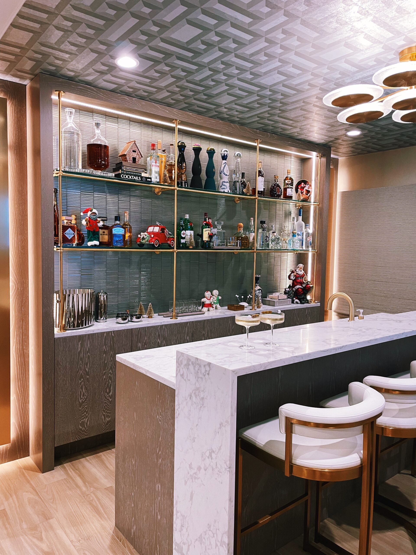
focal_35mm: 26
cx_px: 208
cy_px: 278
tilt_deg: -3.3
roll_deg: -0.4
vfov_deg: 67.3
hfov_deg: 53.1
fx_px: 417
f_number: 1.6
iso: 125
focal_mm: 4.2
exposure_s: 1/60
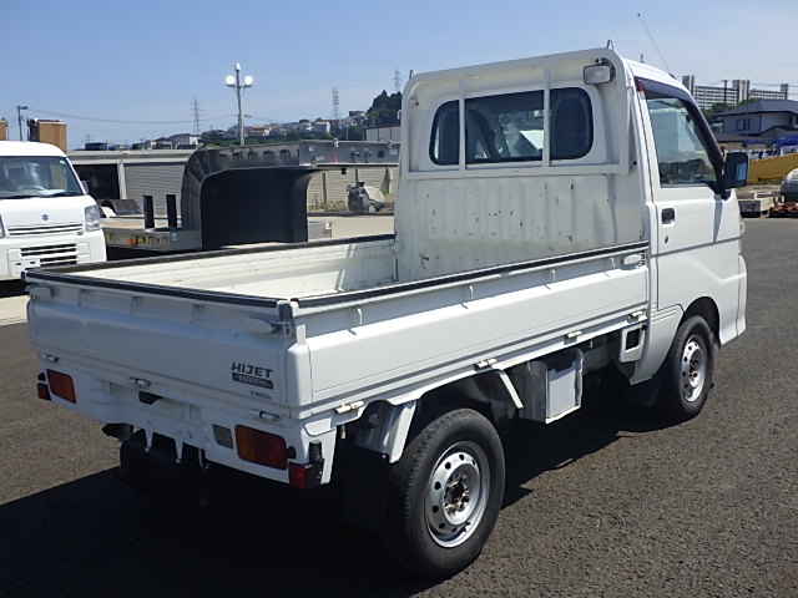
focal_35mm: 34
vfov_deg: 41.8
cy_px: 299
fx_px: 784
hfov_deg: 54.0
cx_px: 399
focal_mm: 6.1
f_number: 4.6
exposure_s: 1/1000
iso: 125
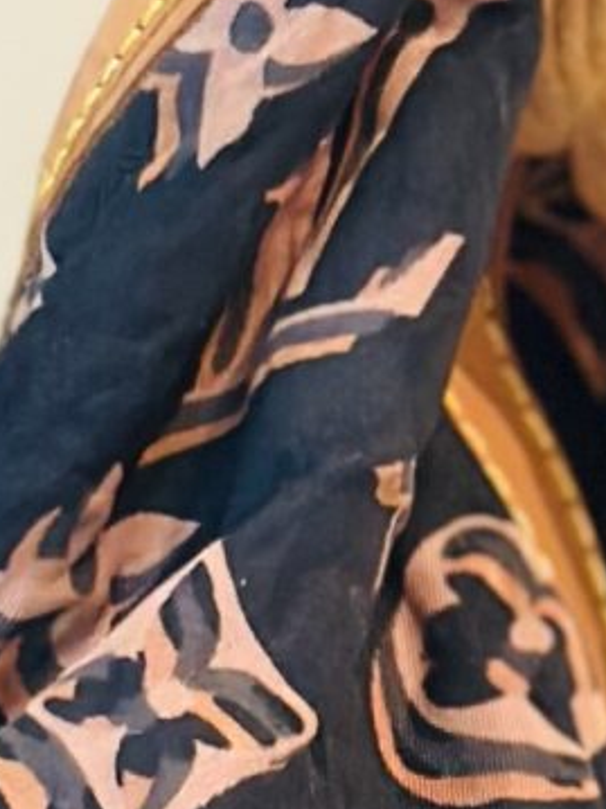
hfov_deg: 4.3
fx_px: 7988
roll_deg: +2.4
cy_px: 397
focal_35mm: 342
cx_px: 128
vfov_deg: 5.8
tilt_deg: -18.2
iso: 320
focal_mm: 6.86
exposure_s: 1/40
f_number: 1.78
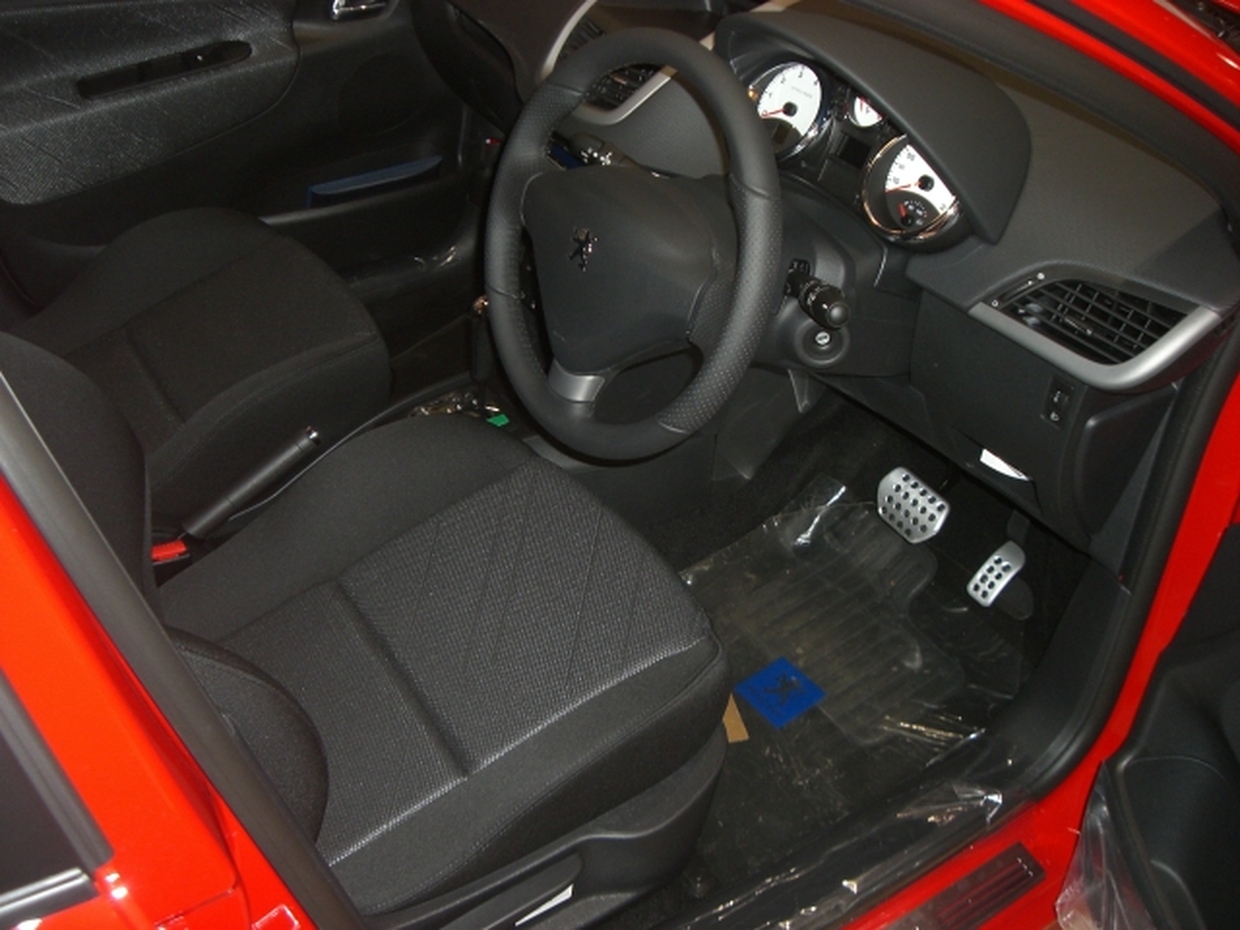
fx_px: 1361
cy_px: 465
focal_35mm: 38
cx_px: 620
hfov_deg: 49.0
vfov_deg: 37.7
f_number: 2.7
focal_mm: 6.2
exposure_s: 1/60
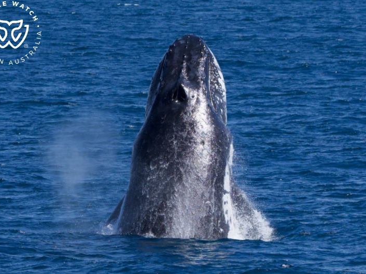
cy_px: 136
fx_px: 2304
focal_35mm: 218
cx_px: 183
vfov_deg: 6.8
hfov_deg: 9.1
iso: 1000
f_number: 8
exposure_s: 1/3200
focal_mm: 200
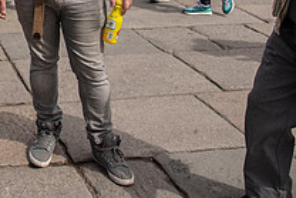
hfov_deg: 26.4
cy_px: -63
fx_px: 551
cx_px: -70
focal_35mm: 67
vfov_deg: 18.8
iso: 100
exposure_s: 1/1000
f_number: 4.5
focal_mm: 24
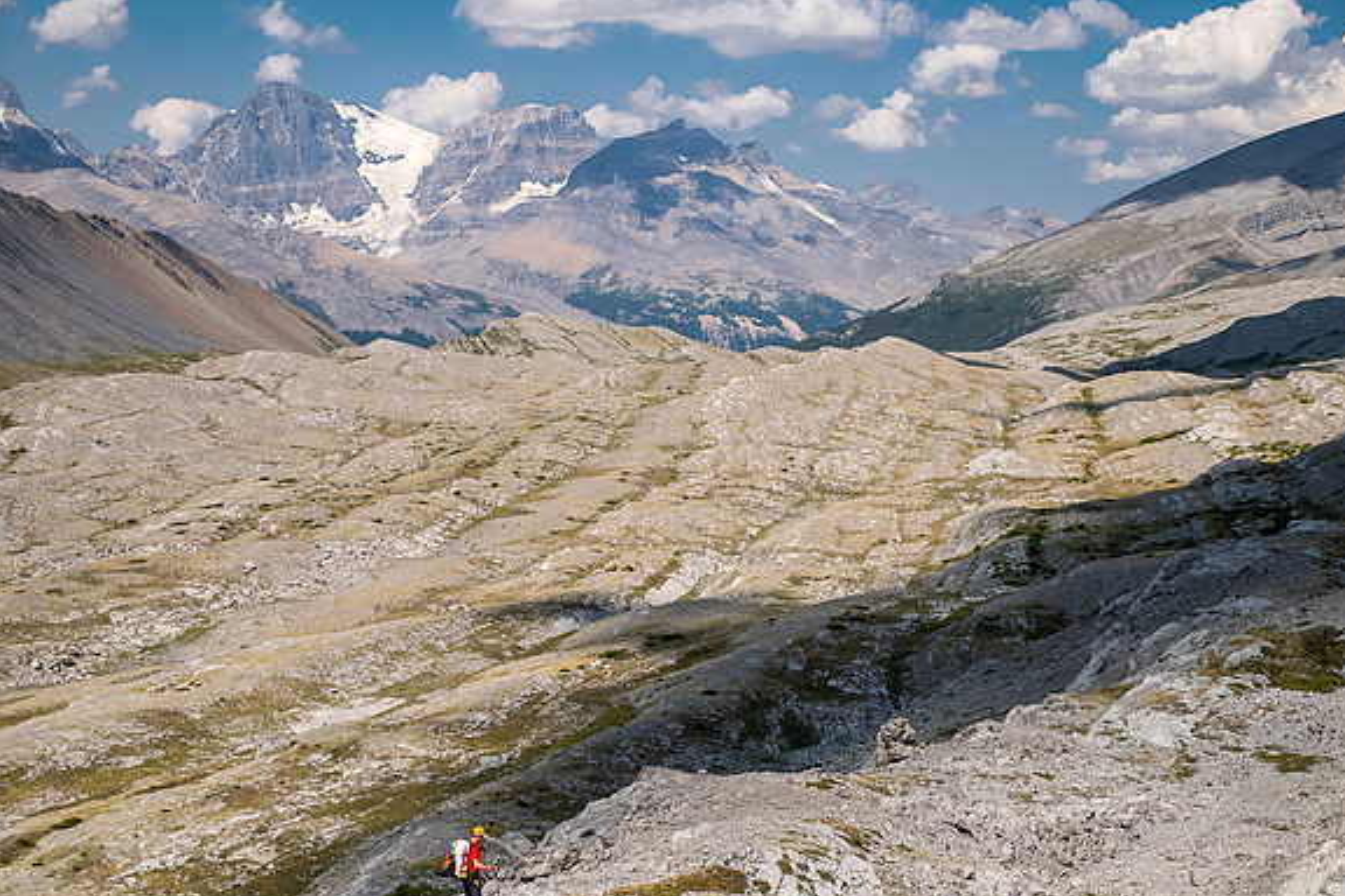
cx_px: 675
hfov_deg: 30.1
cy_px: 486
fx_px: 2503
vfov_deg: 20.3
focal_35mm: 67
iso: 200
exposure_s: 1/320
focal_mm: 32
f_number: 8
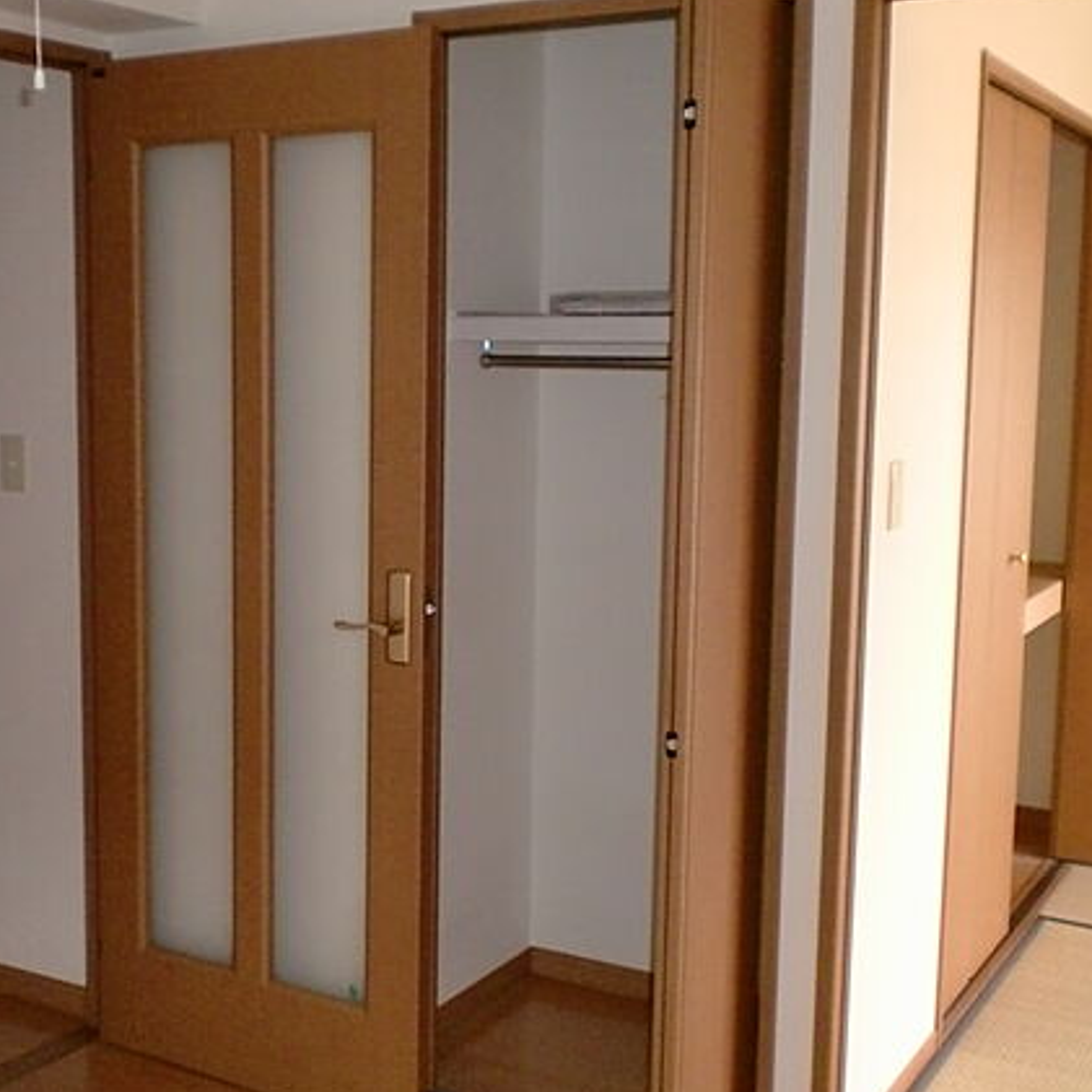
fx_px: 1677
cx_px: 394
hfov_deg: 35.8
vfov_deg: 36.1
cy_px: 545
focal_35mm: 47
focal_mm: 6.3
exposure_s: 1/60
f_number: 3.1
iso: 400
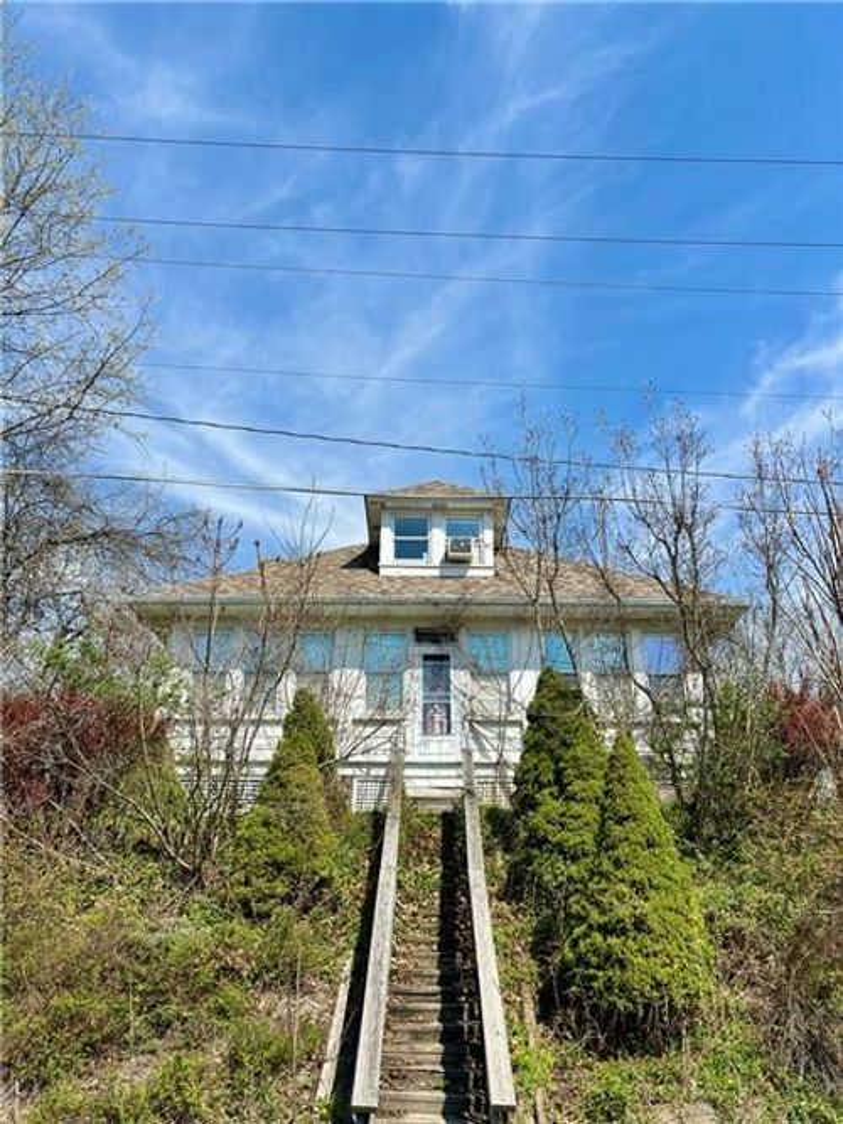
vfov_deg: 67.3
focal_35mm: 26
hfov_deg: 53.0
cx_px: 422
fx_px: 845
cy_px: 562
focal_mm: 5.96
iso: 50
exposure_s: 1/4255
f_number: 1.6
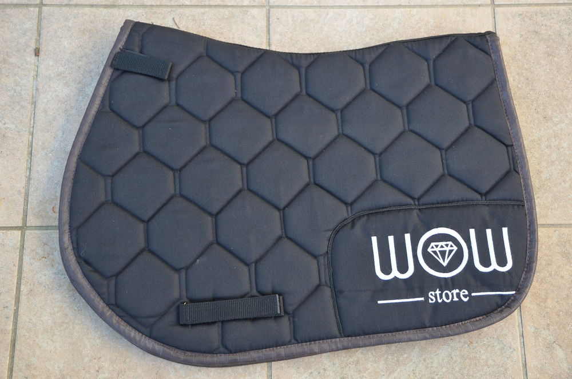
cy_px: 190
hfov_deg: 41.2
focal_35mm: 48
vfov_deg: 27.9
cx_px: 286
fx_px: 761
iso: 250
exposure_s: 1/125
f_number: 5.6
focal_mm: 32
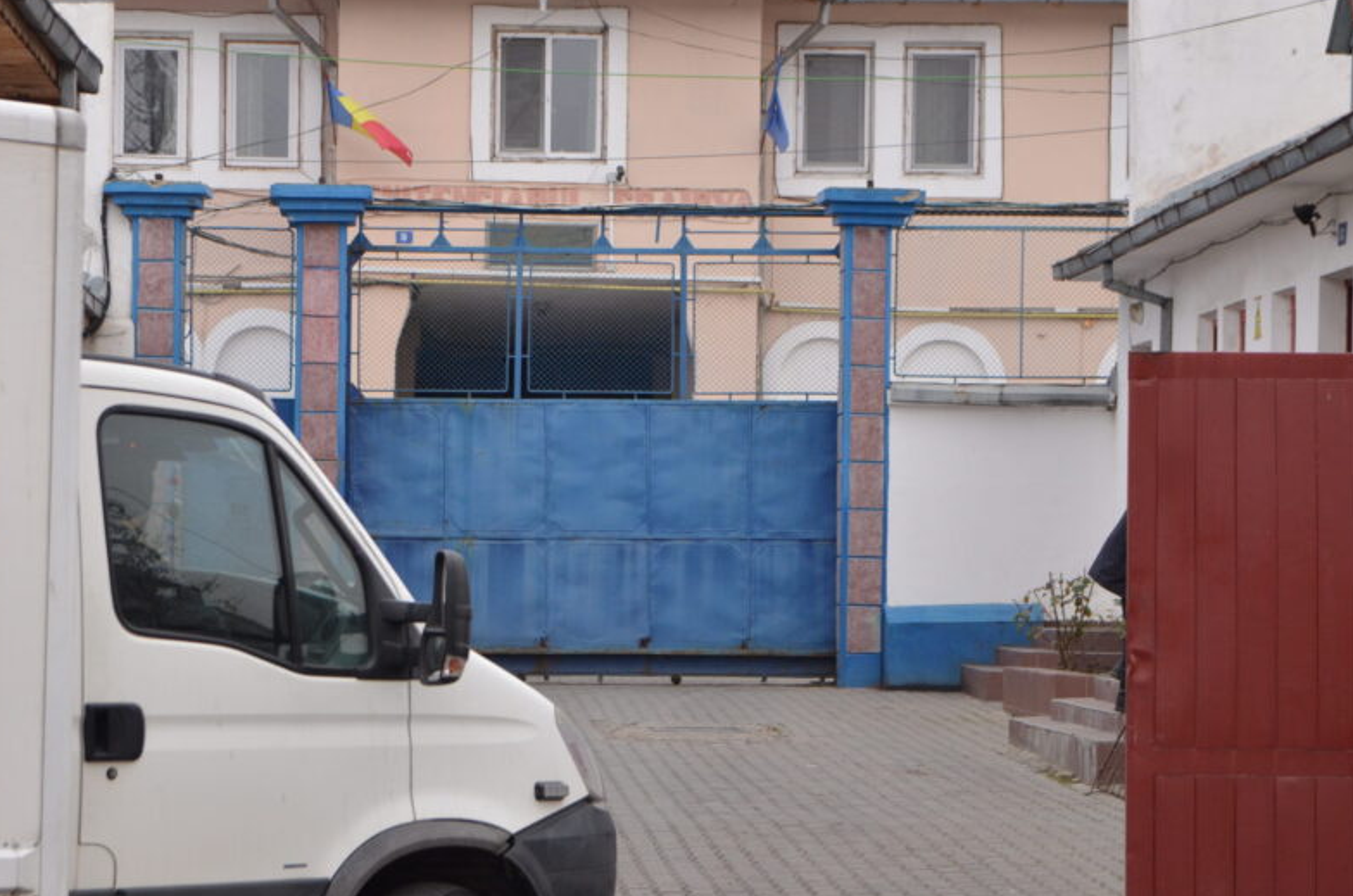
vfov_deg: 13.9
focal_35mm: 98
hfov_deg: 20.8
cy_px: 480
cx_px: 561
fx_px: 3675
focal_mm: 50
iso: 500
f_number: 3.5
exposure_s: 1/640
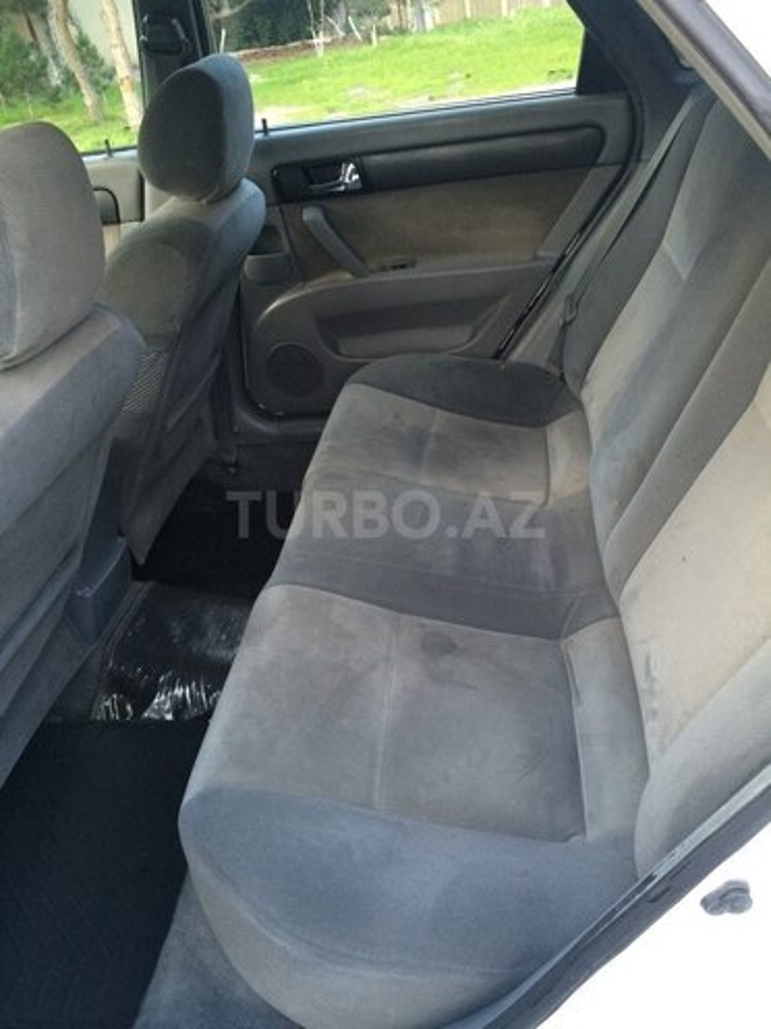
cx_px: 386
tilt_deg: -36.2
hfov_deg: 48.2
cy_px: 514
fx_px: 861
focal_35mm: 29
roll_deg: +8.5
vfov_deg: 61.7
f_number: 2.2
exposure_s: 1/33
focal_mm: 4.15
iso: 80
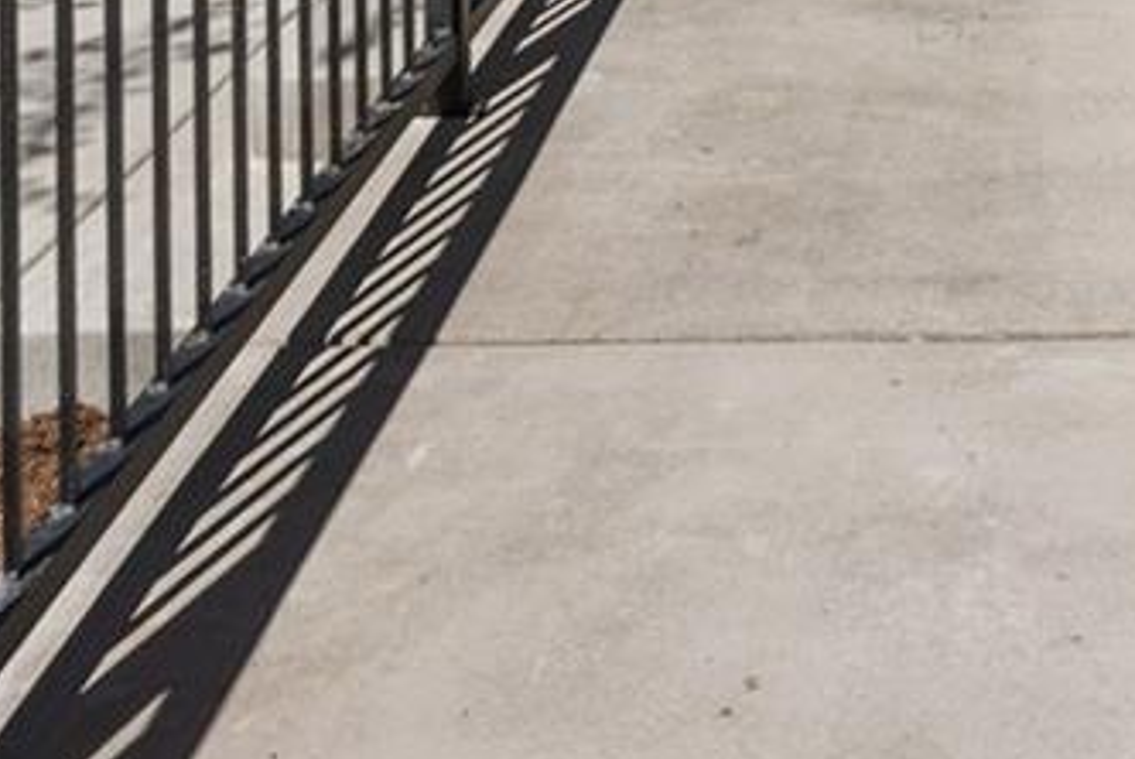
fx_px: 2506
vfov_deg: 14.7
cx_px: 1070
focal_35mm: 79
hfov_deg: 24.6
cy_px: -684
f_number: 8
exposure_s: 1/20
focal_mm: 16.5
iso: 100
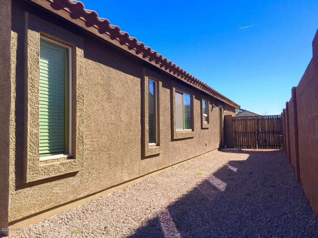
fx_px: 266
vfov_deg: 48.2
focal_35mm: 29
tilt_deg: +3.8
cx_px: 159
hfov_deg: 61.7
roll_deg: +0.4
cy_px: 119
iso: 32
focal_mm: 4.15
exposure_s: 1/1980
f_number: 2.2
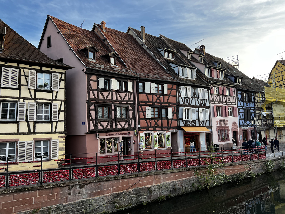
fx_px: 214
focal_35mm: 26
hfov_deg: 67.3
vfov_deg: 53.1
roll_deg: +2.0
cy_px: 107
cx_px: 142
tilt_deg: +5.5
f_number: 1.5
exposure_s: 1/333
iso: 50
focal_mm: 5.7
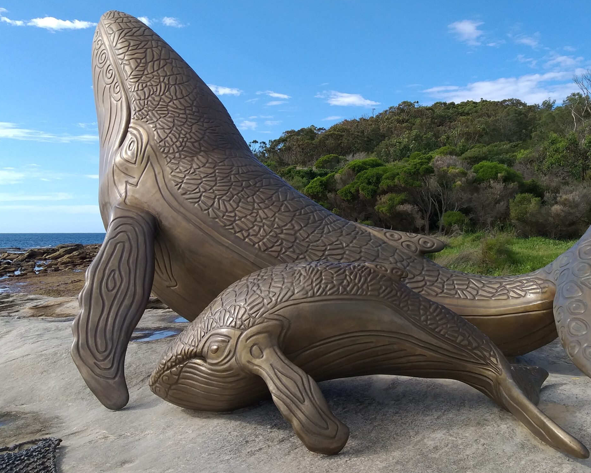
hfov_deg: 51.2
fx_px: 612
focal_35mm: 35
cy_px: 192
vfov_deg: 42.1
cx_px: 355
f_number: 1.7
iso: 40
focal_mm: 3.93
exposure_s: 1/1374
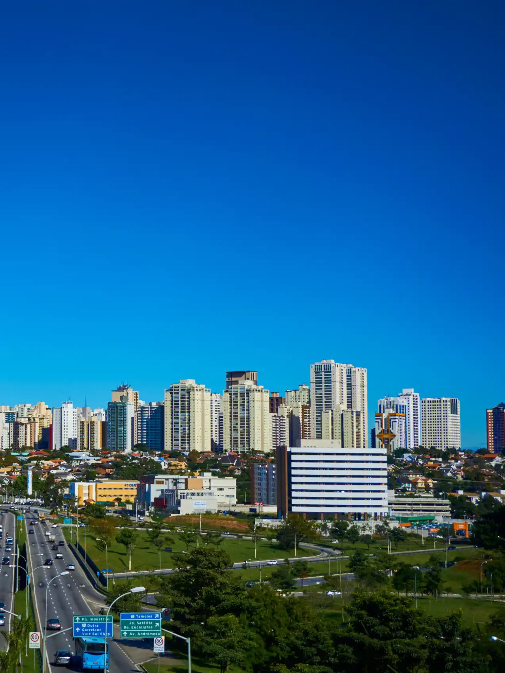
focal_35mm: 65
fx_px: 1264
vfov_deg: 29.8
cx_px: 8
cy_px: 337
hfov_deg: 21.8
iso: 100
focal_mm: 30
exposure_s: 1/2000
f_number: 5
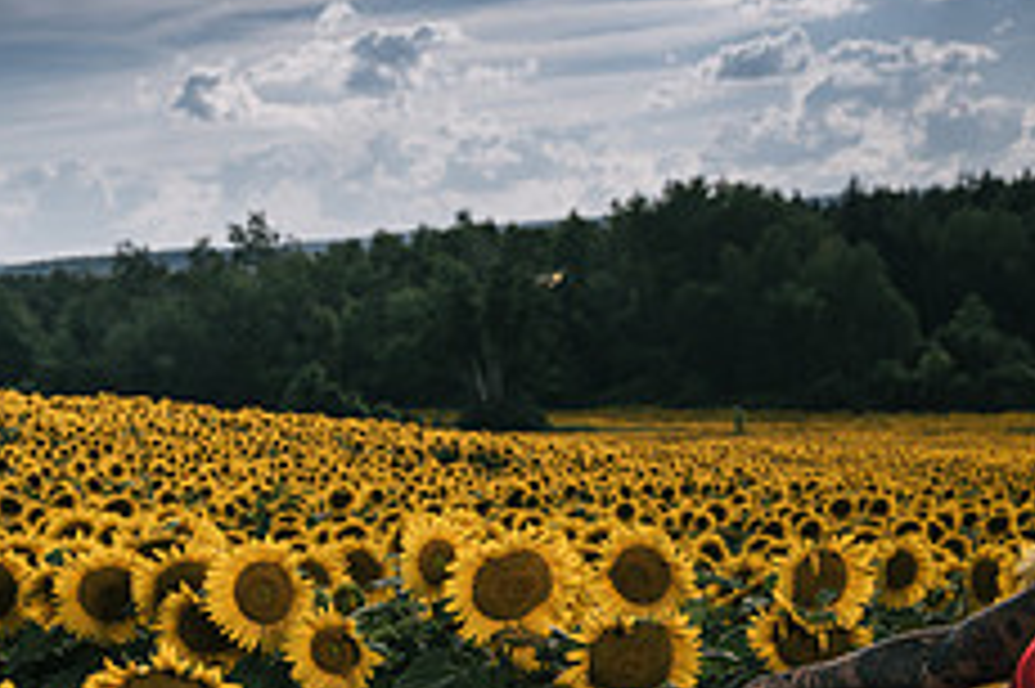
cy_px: 805
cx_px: 481
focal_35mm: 95
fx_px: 2729
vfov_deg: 14.0
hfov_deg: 21.5
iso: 64
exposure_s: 1/200
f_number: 5.6
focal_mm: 34.5
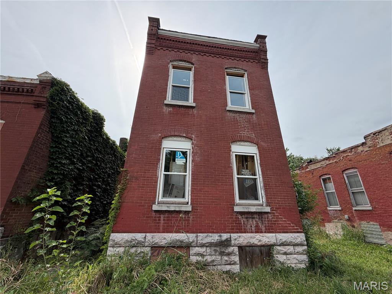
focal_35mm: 14
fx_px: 159
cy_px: 147
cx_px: 196
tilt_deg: +20.8
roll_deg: -1.4
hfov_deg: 102.1
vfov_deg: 85.7
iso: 25
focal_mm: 2.22
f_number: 2.2
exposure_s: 1/1050
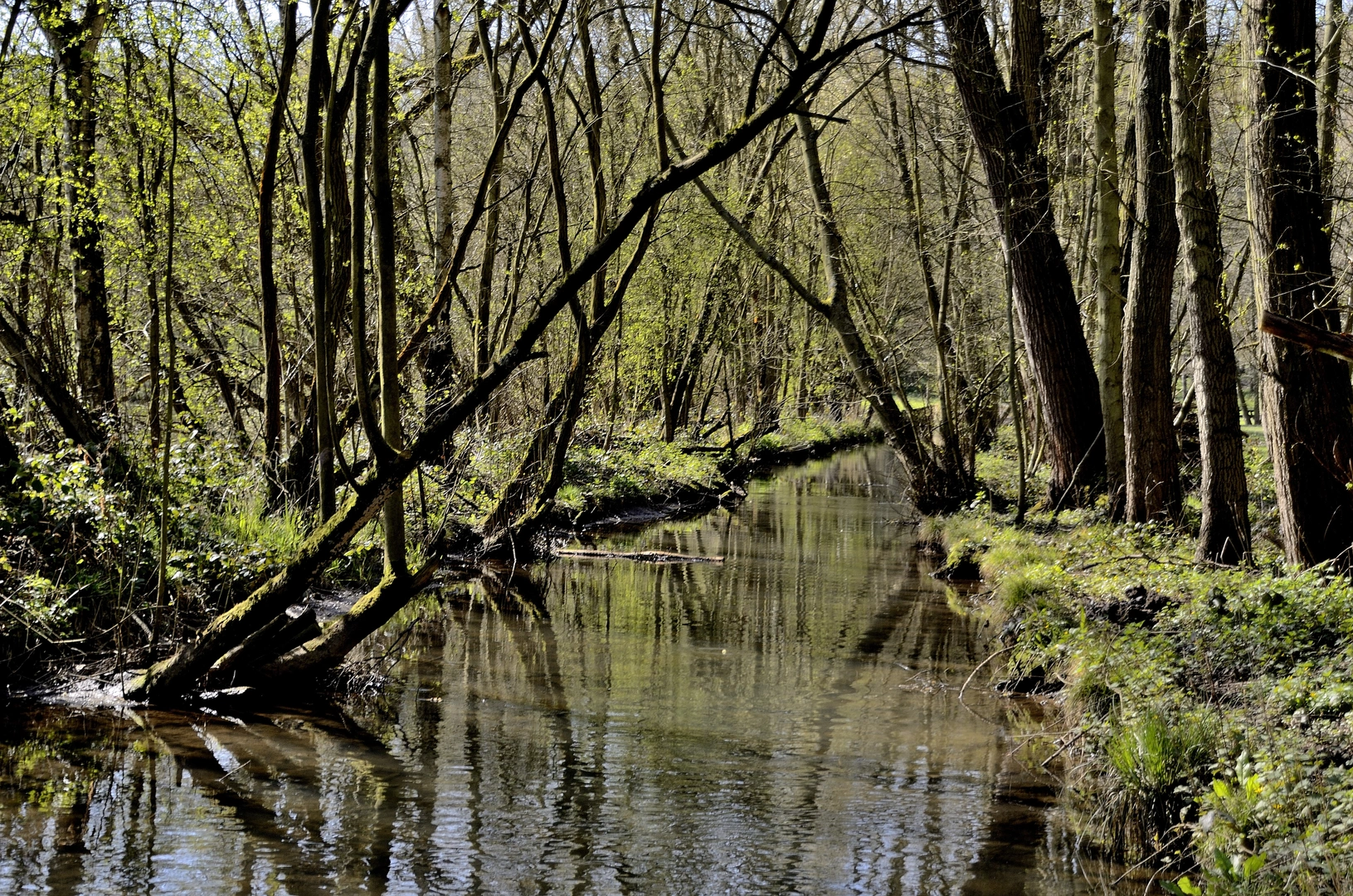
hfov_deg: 29.3
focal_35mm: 69
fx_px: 2588
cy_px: 448
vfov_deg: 19.6
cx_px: 676
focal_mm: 46
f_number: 4.8
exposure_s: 1/160
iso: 125
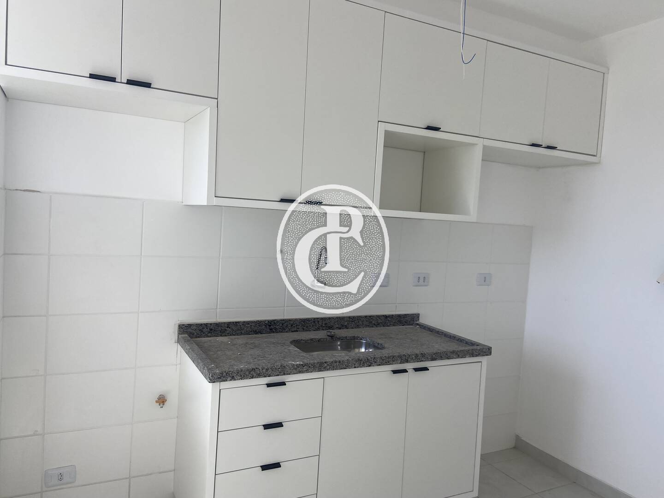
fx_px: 499
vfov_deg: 53.1
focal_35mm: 26
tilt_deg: -3.8
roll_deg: -5.4
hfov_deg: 67.3
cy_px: 249
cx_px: 332
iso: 32
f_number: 1.8
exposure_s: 1/402
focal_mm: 4.25
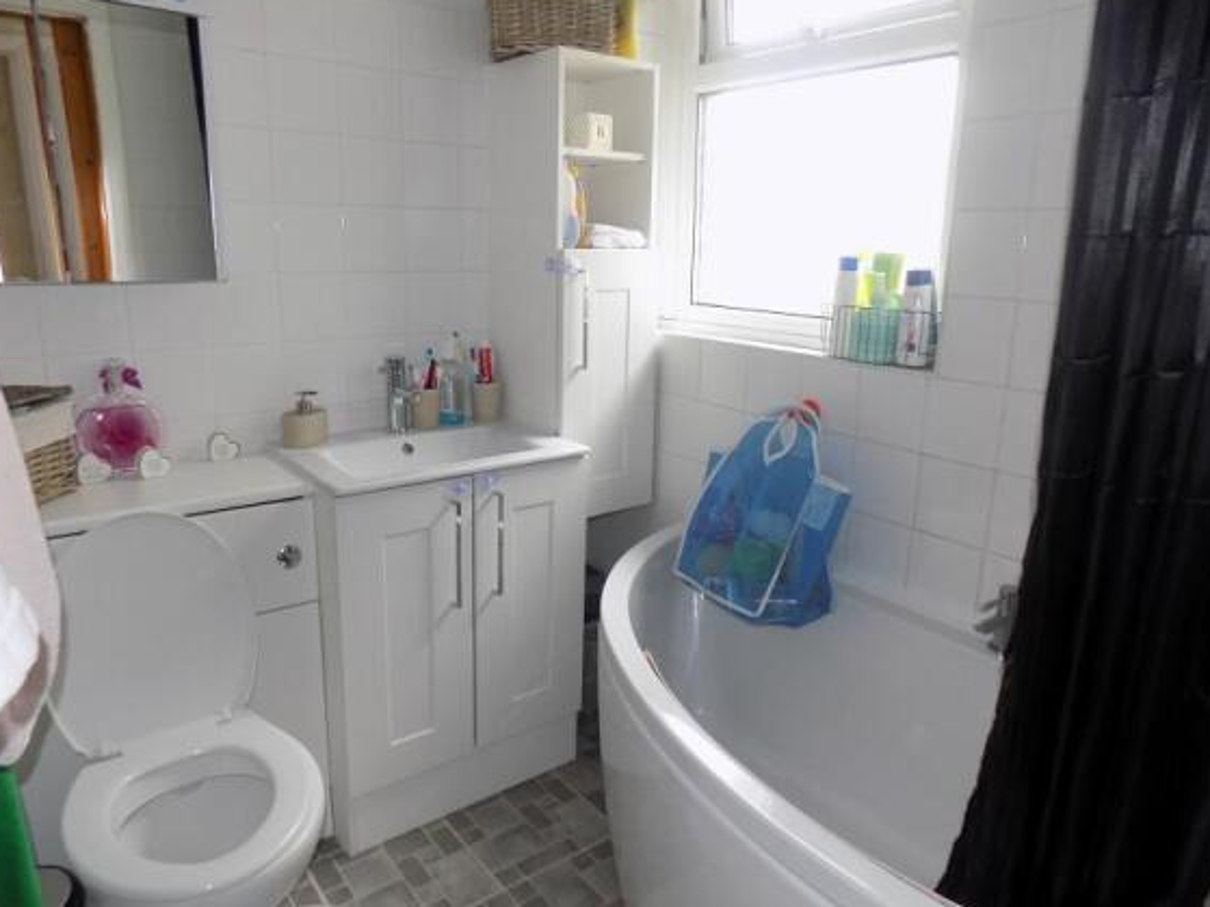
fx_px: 839
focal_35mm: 24
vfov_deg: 56.8
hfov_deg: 71.6
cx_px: 603
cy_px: 449
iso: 125
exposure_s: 1/30
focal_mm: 4
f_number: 3.1
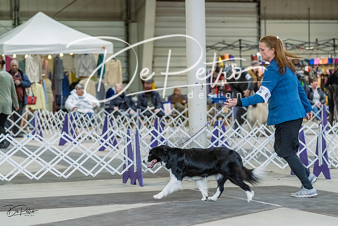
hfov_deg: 16.4
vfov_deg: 11.0
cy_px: 113
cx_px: 169
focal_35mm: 125
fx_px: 1174
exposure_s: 1/400
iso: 6400
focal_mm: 125
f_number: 4
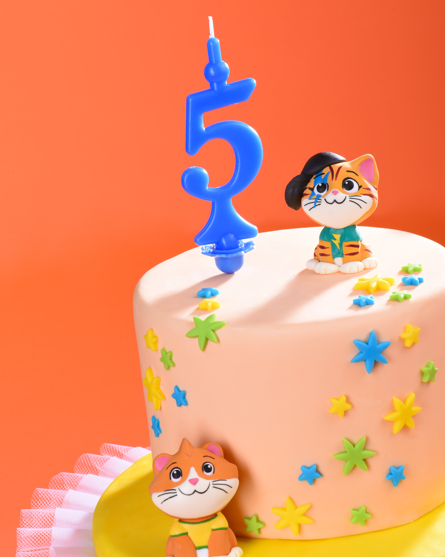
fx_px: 1959
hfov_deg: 13.0
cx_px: 224
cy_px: 331
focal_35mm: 119
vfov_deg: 16.1
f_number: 25
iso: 100
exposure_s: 1/125
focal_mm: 105
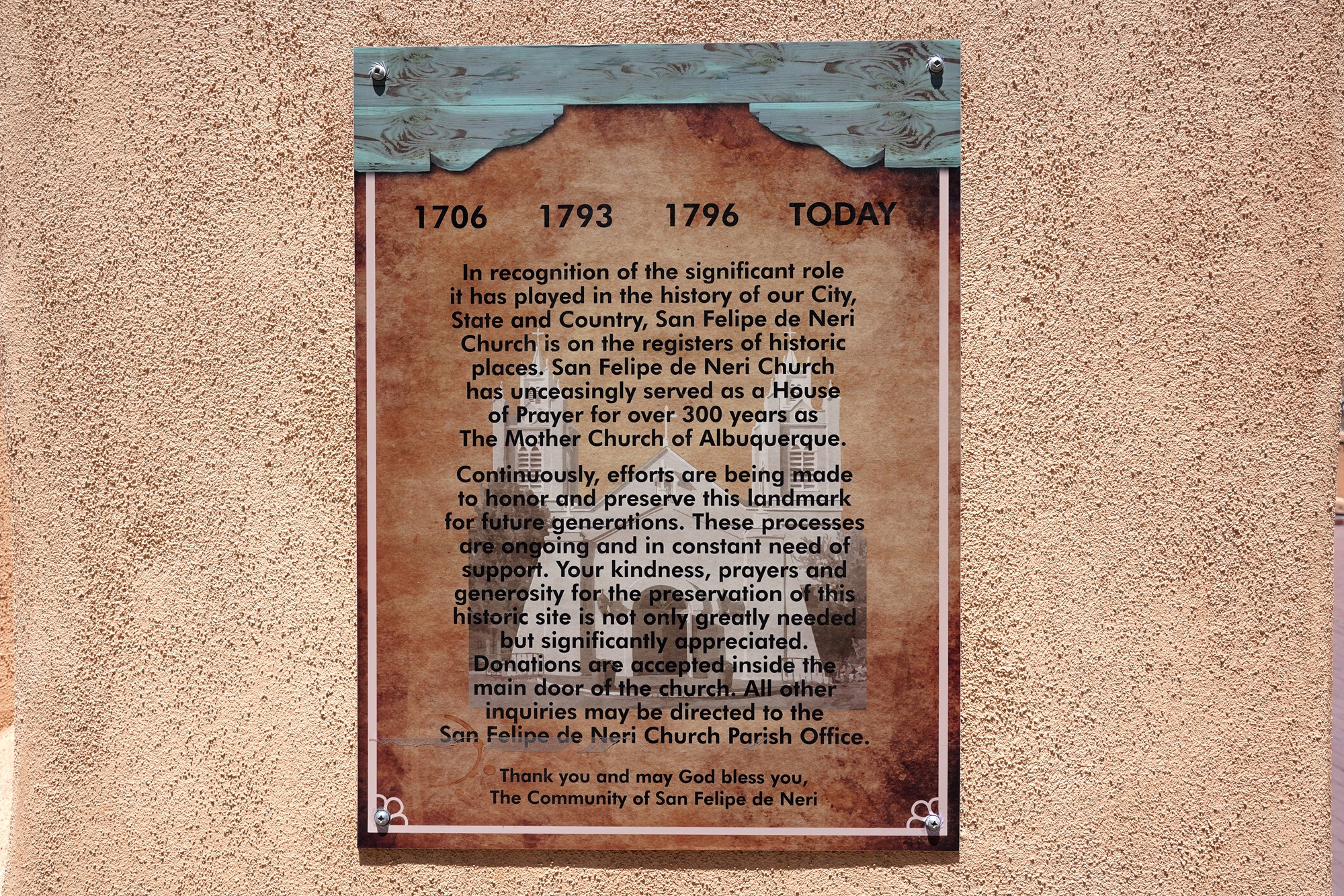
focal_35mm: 34
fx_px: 1269
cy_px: 448
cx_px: 672
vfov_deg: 38.9
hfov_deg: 55.8
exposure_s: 1/160
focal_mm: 34
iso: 100
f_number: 10
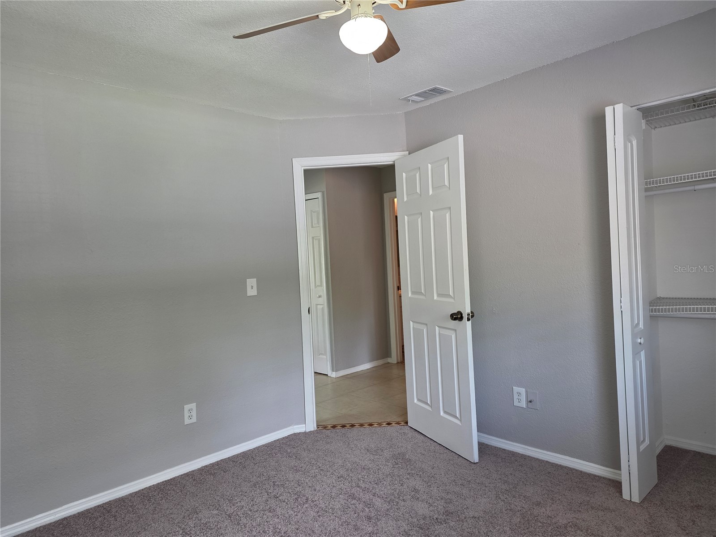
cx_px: 358
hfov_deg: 73.9
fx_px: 476
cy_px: 268
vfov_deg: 58.9
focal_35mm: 23
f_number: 1.7
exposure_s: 1/120
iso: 160
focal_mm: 6.3
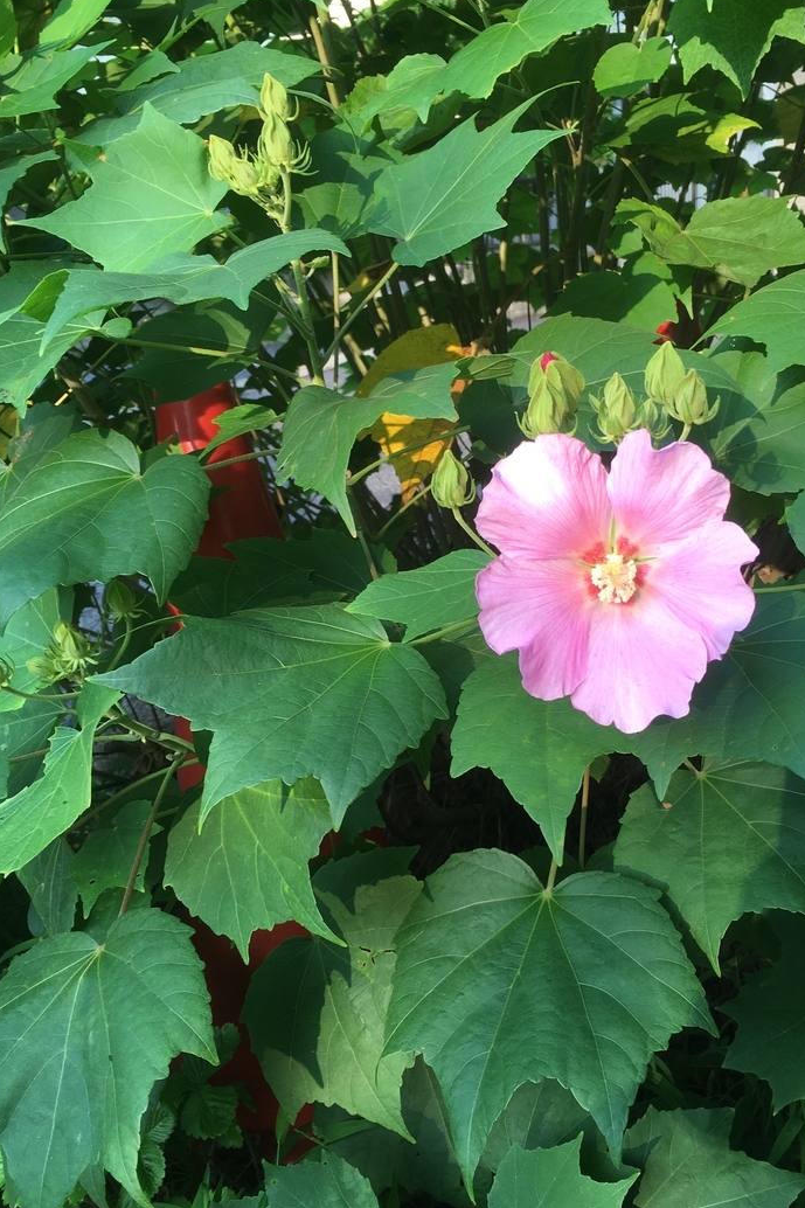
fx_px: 1174
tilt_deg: -16.3
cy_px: 565
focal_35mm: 35
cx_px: 485
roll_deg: +3.4
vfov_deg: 54.4
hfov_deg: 37.7
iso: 25
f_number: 2.2
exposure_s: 1/167
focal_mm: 4.15
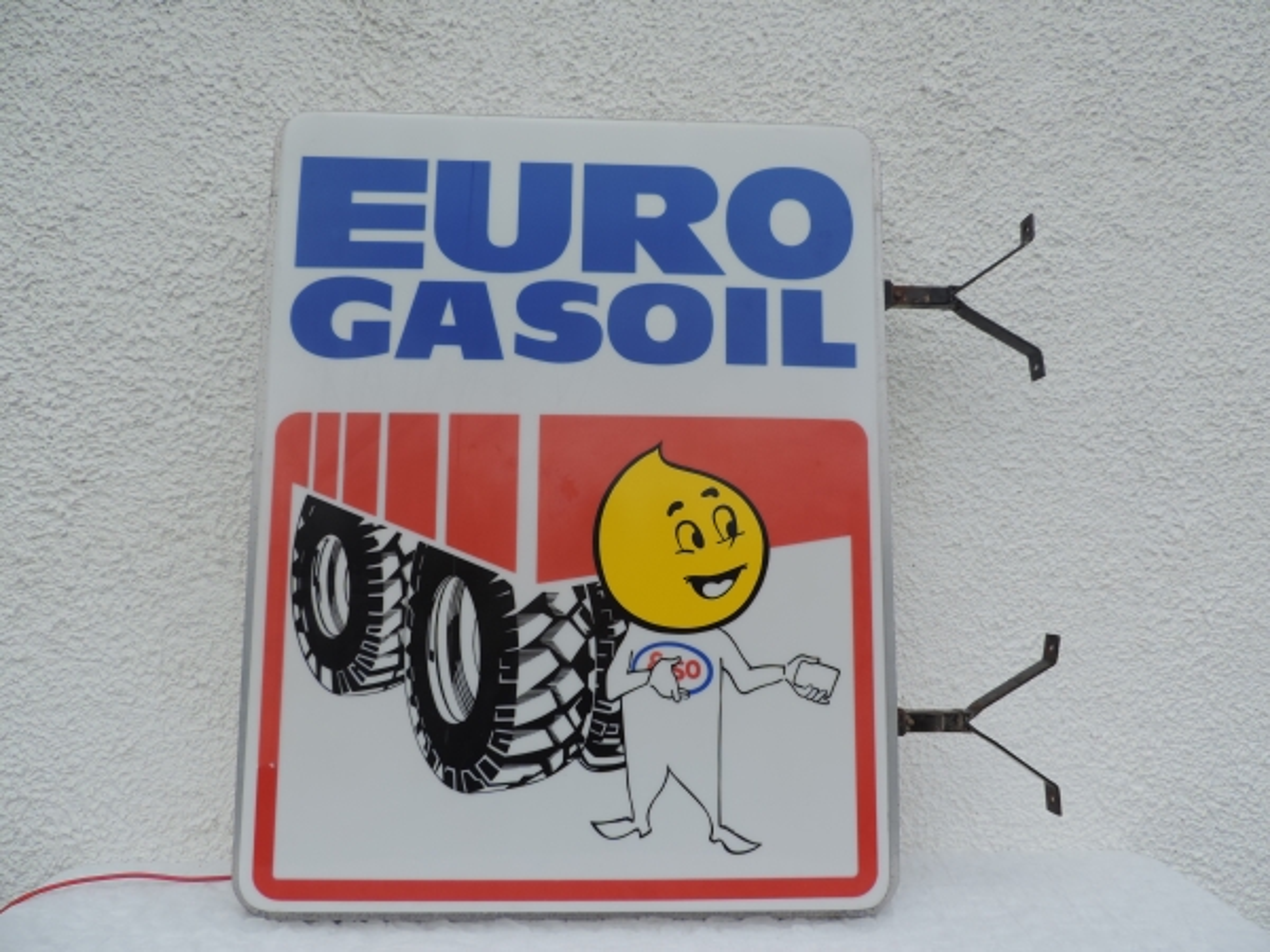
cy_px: 476
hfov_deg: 71.6
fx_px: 881
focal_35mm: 24
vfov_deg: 56.8
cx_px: 635
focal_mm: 4.3
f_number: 3
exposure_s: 1/320
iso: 80
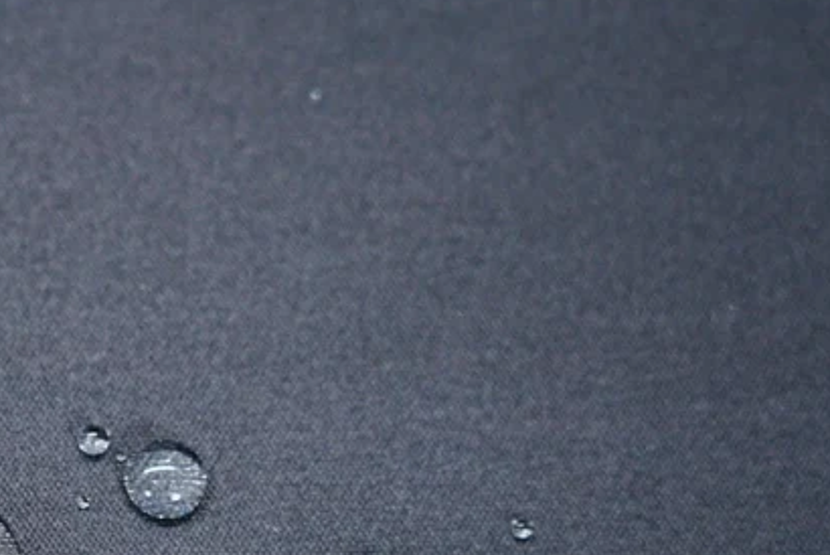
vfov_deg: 5.4
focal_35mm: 256
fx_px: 5906
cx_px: -59
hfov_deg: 8.0
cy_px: 597
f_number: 4.5
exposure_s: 1/13
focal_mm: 105
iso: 1250
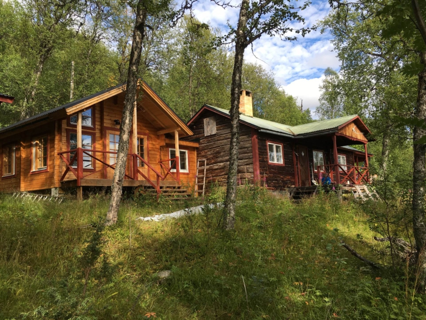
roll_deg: +1.3
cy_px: 160
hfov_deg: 61.7
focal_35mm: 29
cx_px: 213
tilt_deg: +8.1
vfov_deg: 48.2
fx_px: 357
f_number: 2.2
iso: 25
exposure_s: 1/534
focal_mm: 4.15
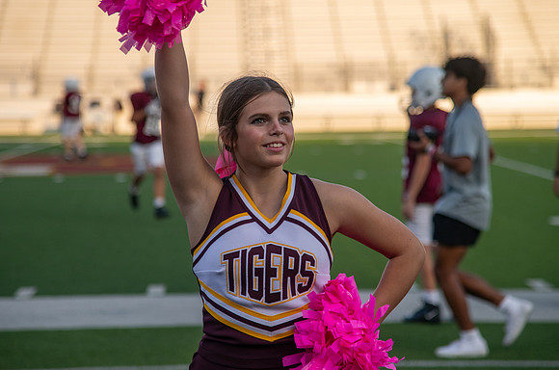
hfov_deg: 14.0
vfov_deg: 9.3
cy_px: 172
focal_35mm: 147
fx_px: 2273
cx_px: 270
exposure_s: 1/1250
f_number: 4
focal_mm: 120
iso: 320
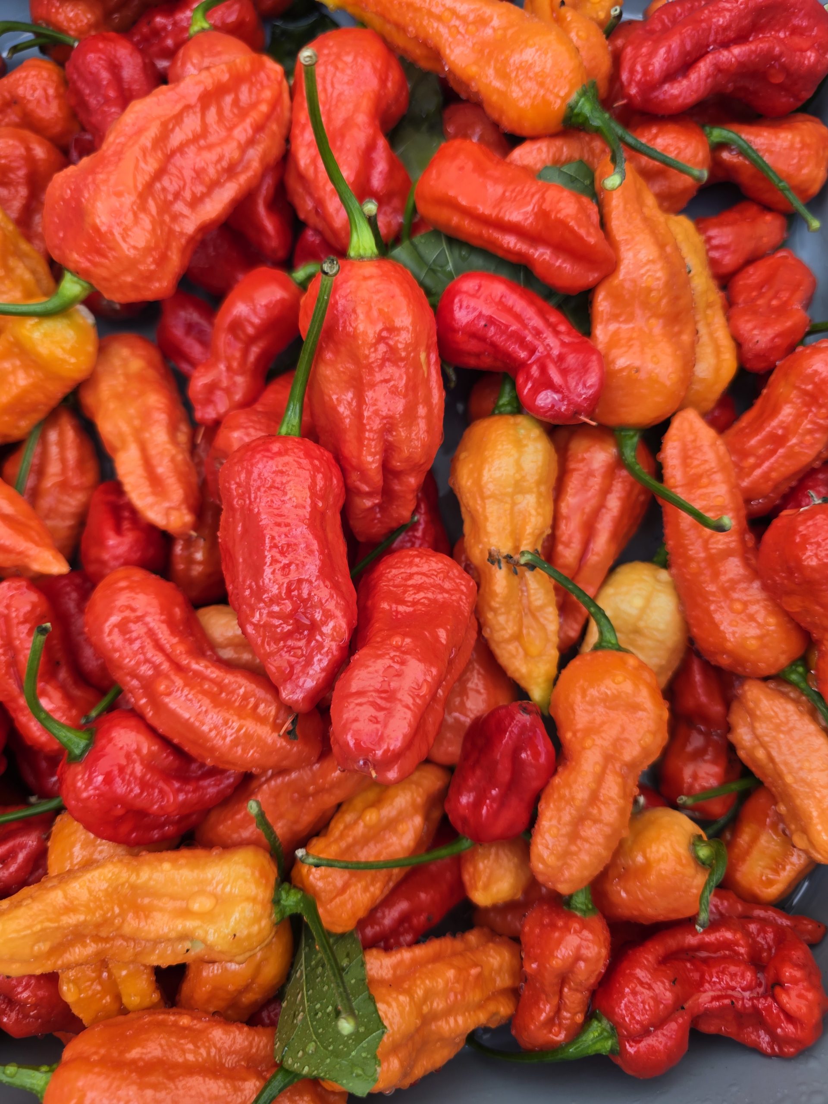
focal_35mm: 23
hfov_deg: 58.9
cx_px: 414
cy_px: 552
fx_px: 734
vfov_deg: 73.9
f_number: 1.7
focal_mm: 6.3
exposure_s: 1/180
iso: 20
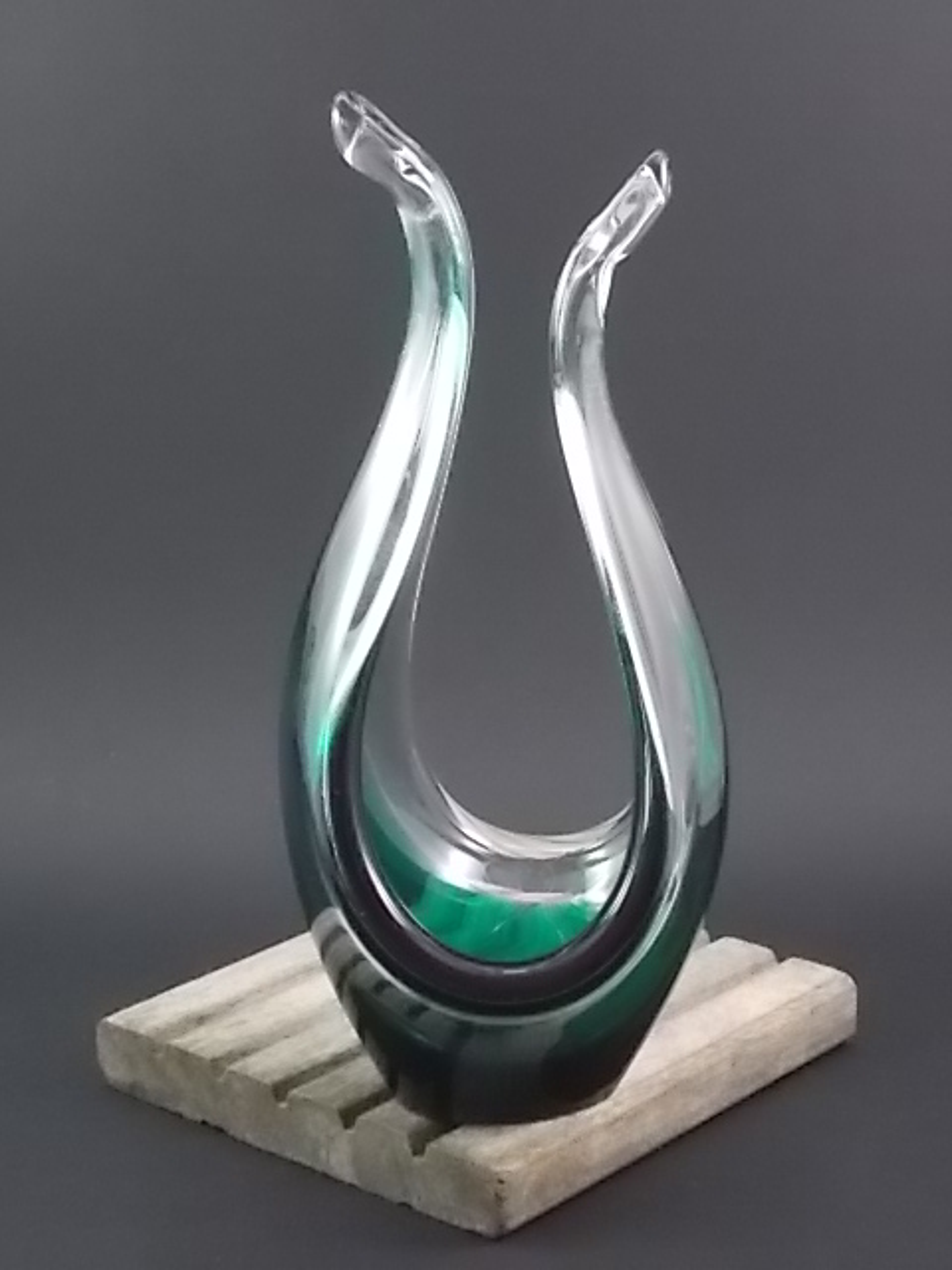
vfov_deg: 29.4
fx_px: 2420
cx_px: 476
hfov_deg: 22.3
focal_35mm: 66
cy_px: 635
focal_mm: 11.8
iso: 800
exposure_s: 1/80
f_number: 5.3
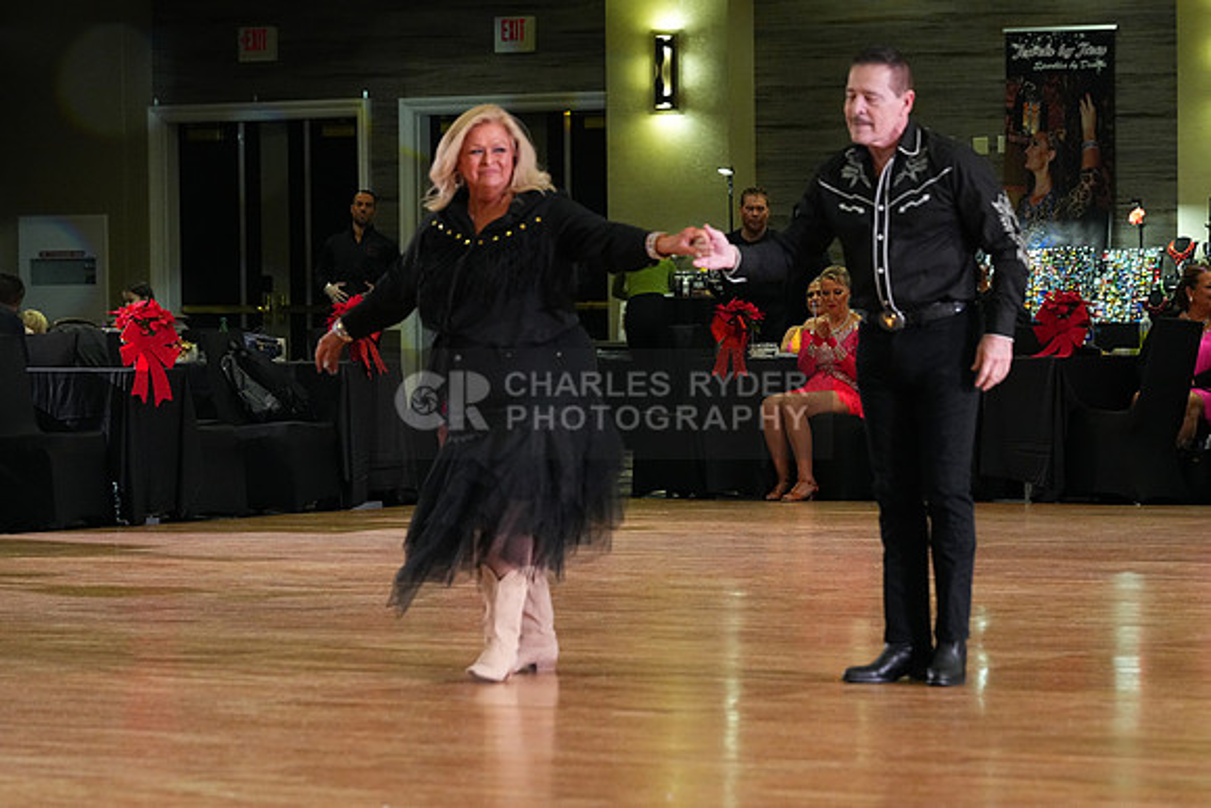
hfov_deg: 13.9
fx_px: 4979
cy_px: 404
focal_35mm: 148
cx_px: 606
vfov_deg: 9.3
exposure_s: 1/320
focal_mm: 148
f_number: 5.6
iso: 6400
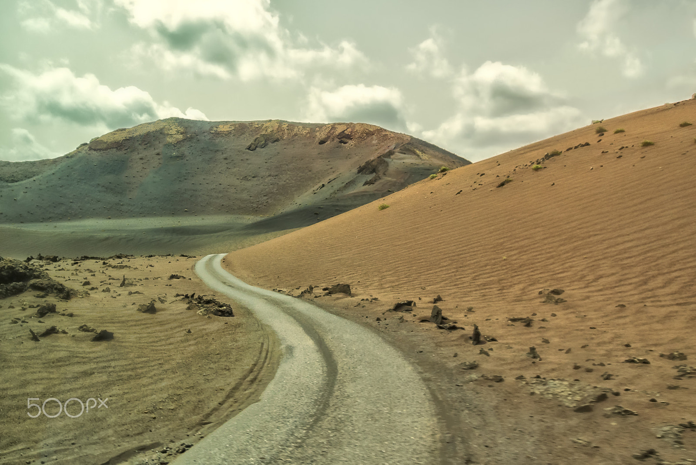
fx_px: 484
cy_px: 232
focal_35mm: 25
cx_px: 348
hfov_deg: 71.5
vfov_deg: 51.4
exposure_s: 1/125
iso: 200
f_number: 5.6
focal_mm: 17.01
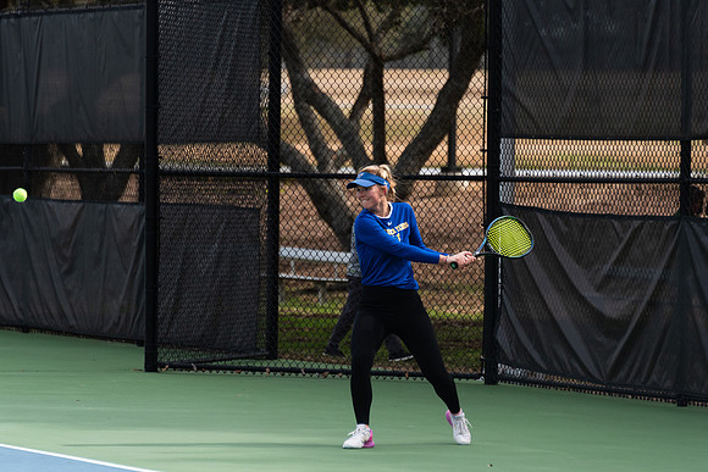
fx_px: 4520
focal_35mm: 230
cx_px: 380
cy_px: 247
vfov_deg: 6.0
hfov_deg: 9.0
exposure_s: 1/2500
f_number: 5.6
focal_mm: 210
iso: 640
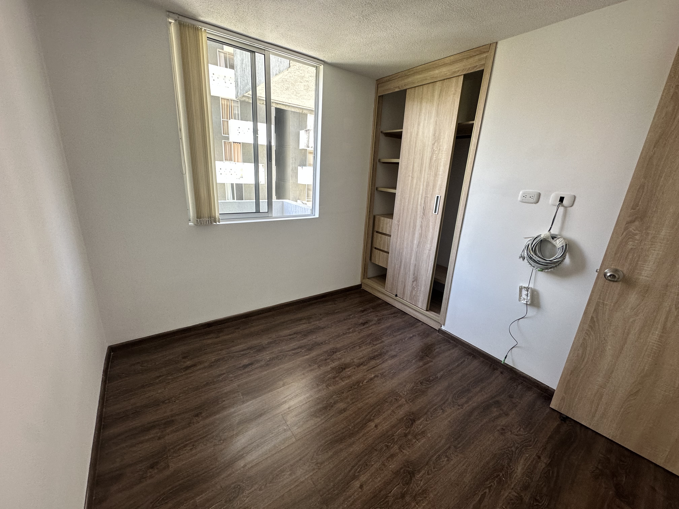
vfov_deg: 85.7
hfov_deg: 102.1
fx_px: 275
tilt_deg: -15.7
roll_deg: -3.9
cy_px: 254
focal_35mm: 14
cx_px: 340
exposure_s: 1/120
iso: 125
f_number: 2.2
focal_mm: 2.22
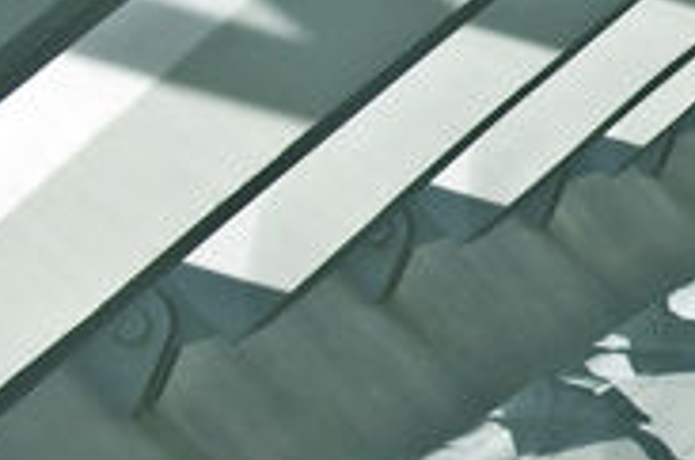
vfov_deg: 5.3
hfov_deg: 7.7
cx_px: 1261
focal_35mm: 258
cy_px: 10
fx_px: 4977
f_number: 7.1
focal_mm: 35
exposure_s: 1/160
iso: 200
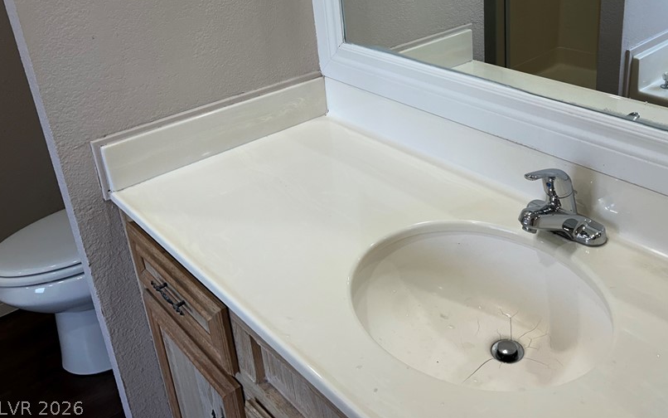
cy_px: 104
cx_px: 418
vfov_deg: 35.5
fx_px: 637
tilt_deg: -21.0
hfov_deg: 54.7
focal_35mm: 35
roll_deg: +3.3
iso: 50
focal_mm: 5.7
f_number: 1.5
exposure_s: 1/120
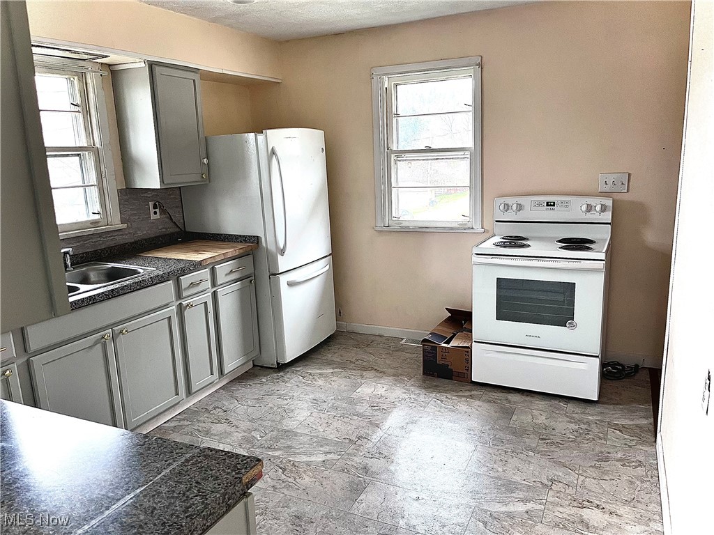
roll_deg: +2.2
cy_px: 268
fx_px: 536
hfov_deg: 67.3
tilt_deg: -12.3
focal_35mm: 26
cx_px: 357
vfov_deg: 53.1
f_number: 1.6
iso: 160
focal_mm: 5.1
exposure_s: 1/60
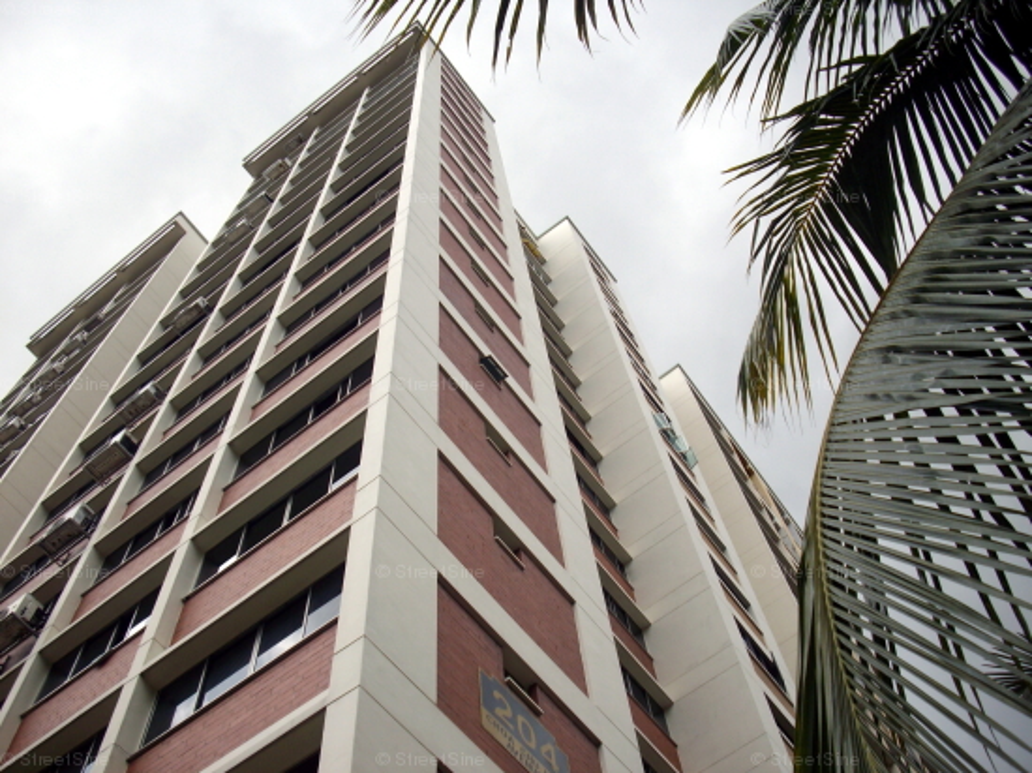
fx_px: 1103
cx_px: 516
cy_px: 386
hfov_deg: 50.2
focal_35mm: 37
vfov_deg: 38.6
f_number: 5.6
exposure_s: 1/250
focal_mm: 6.2
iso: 80
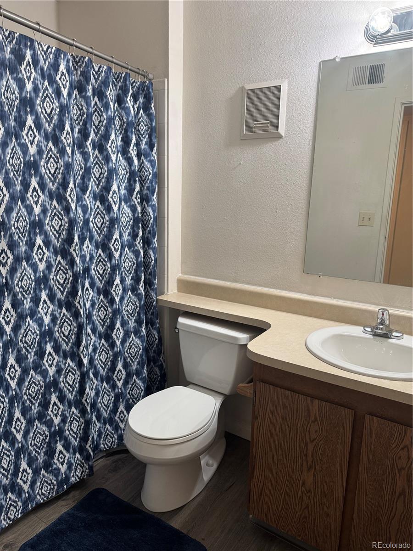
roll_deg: -2.4
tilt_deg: -11.7
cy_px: 276
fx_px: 382
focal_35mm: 24
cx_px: 206
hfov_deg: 56.8
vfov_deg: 71.6
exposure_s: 1/60
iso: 200
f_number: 1.78
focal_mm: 6.76
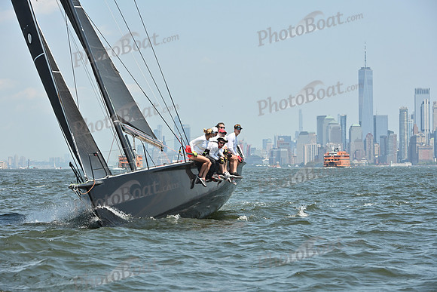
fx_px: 1518
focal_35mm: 125
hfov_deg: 16.4
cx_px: 218
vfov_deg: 11.0
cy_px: 146
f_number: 8
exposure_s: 1/1250
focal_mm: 125
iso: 320
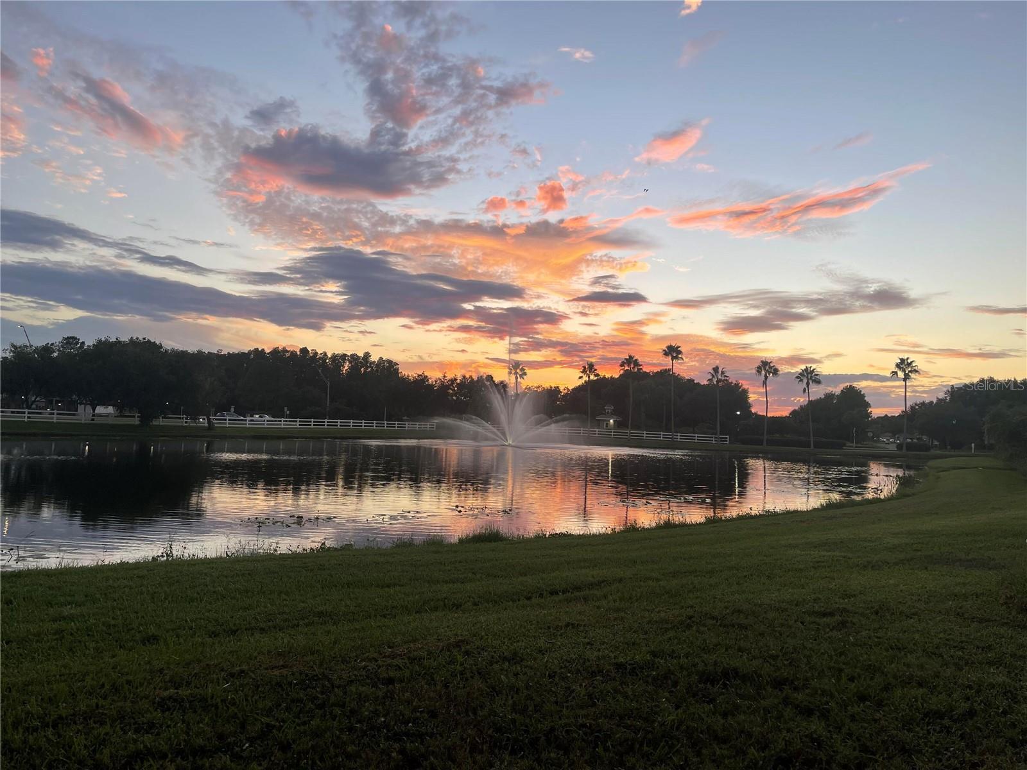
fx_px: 771
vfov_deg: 53.1
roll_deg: -2.9
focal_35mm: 26
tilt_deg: +2.7
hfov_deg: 67.3
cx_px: 514
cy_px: 385
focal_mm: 5.1
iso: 32
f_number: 1.6
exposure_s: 1/278
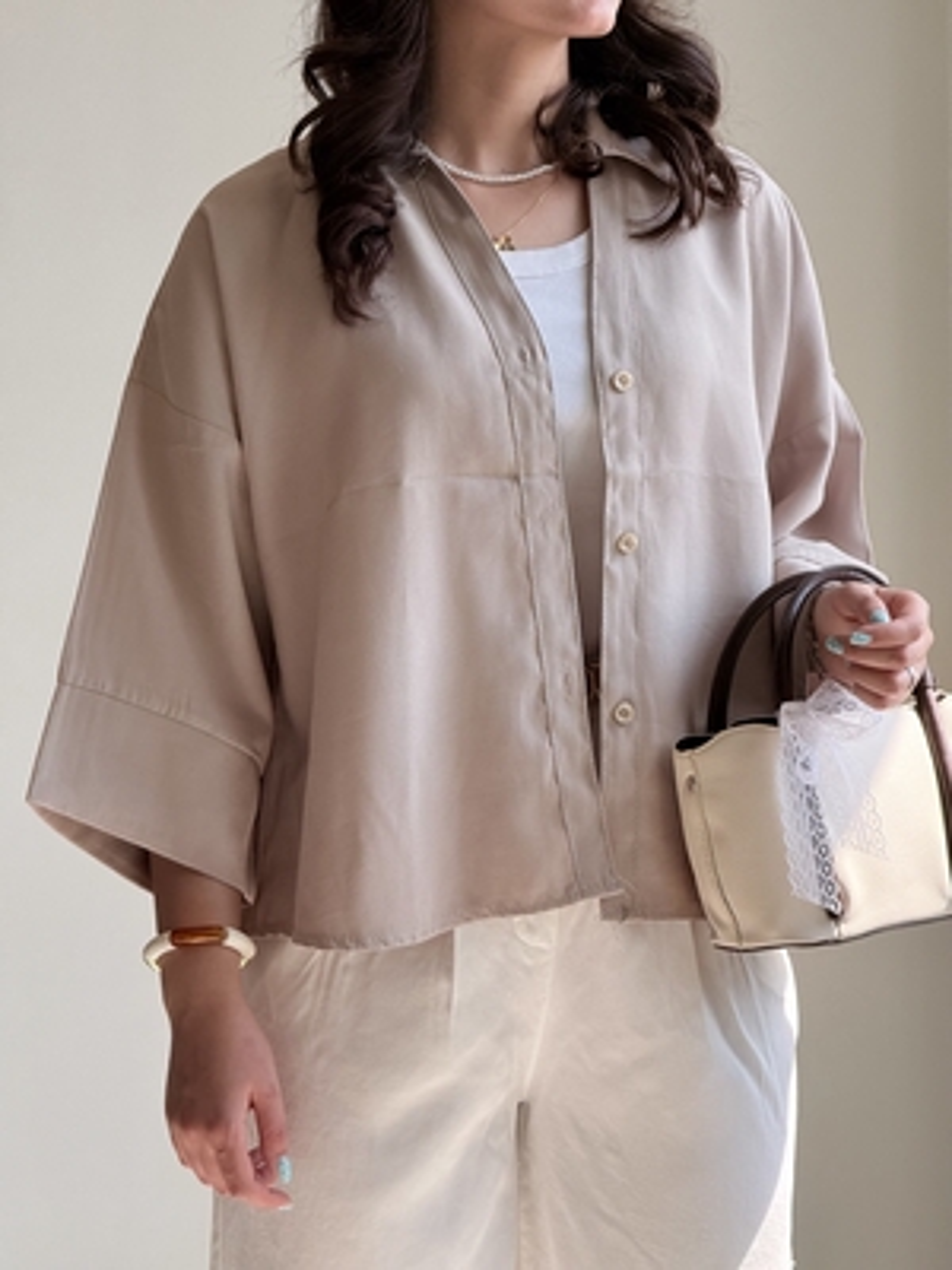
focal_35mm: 120
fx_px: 4400
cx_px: 476
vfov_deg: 16.4
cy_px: 635
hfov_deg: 12.3
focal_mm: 15.66
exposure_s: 1/407
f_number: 2.8
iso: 64
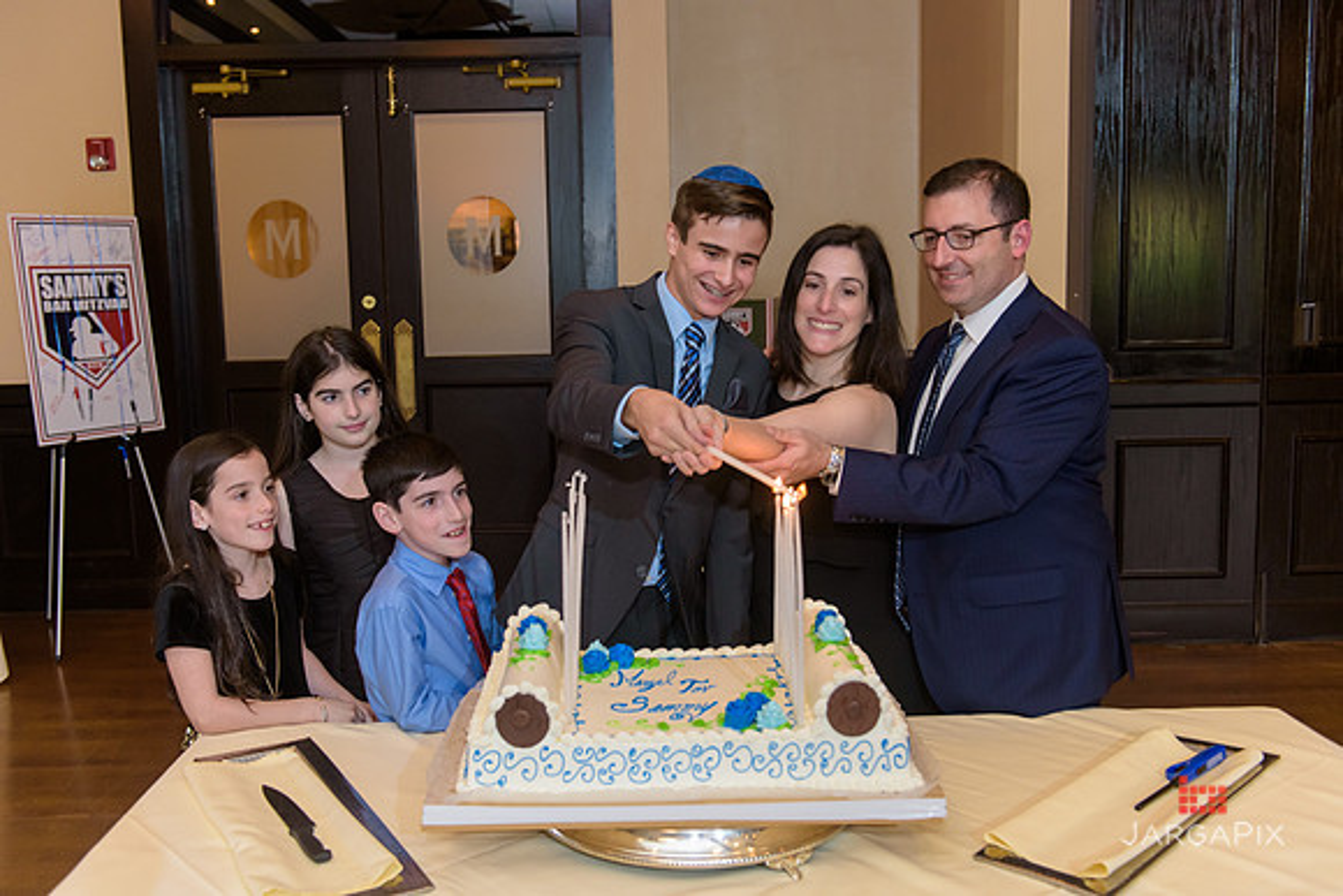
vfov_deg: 36.9
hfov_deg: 53.1
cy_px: 448
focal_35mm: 36
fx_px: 1343
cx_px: 672
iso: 1600
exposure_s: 1/125
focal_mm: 36
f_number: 3.2
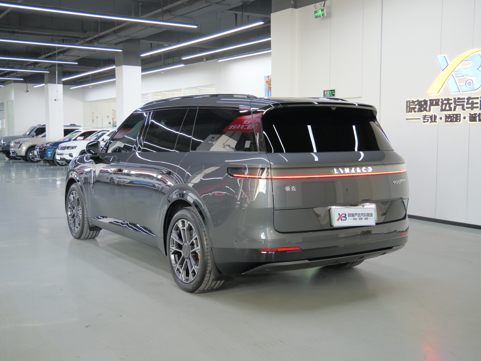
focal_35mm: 40
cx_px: 240
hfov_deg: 46.8
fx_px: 556
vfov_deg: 36.0
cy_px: 180
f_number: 4.1
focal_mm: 20
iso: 800
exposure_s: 1/15
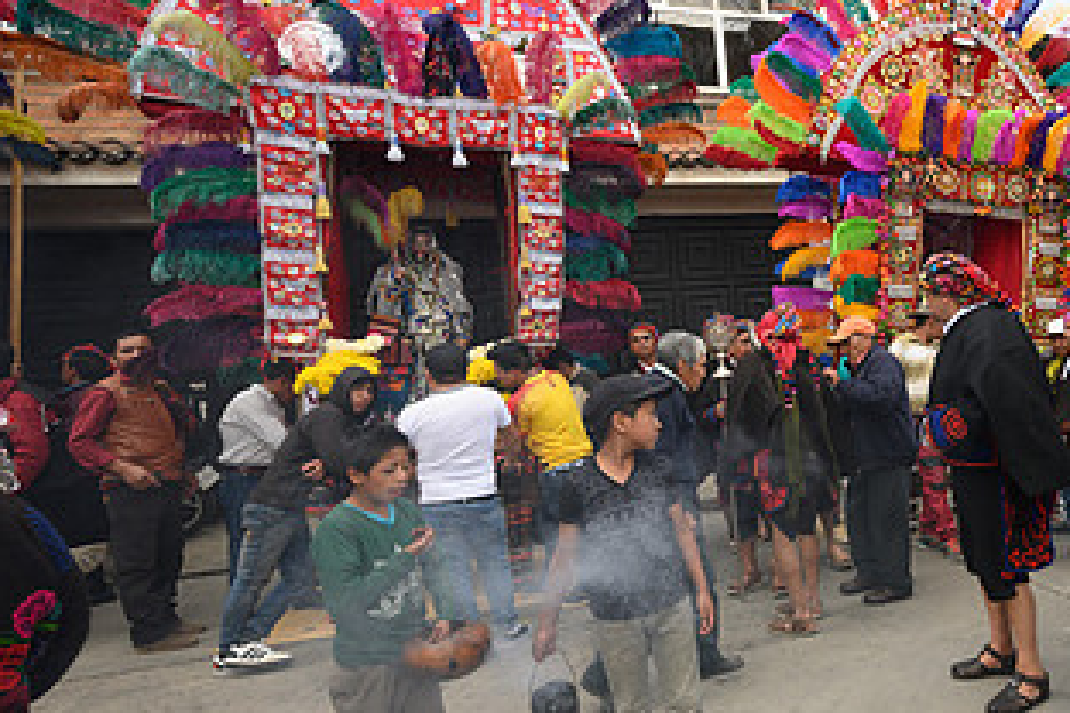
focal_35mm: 26
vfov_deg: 49.5
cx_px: 868
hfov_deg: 63.0
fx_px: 773
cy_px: 345
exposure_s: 1/125
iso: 320
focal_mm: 14
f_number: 8
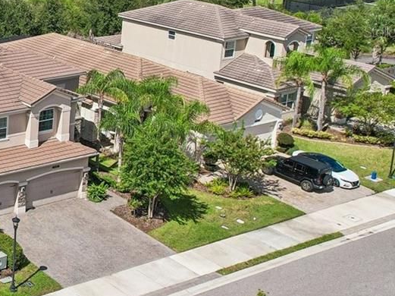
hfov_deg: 24.3
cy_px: 32
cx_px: -175
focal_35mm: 65
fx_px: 741
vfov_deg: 22.1
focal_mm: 8.4
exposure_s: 1/3000
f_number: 2.8
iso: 120
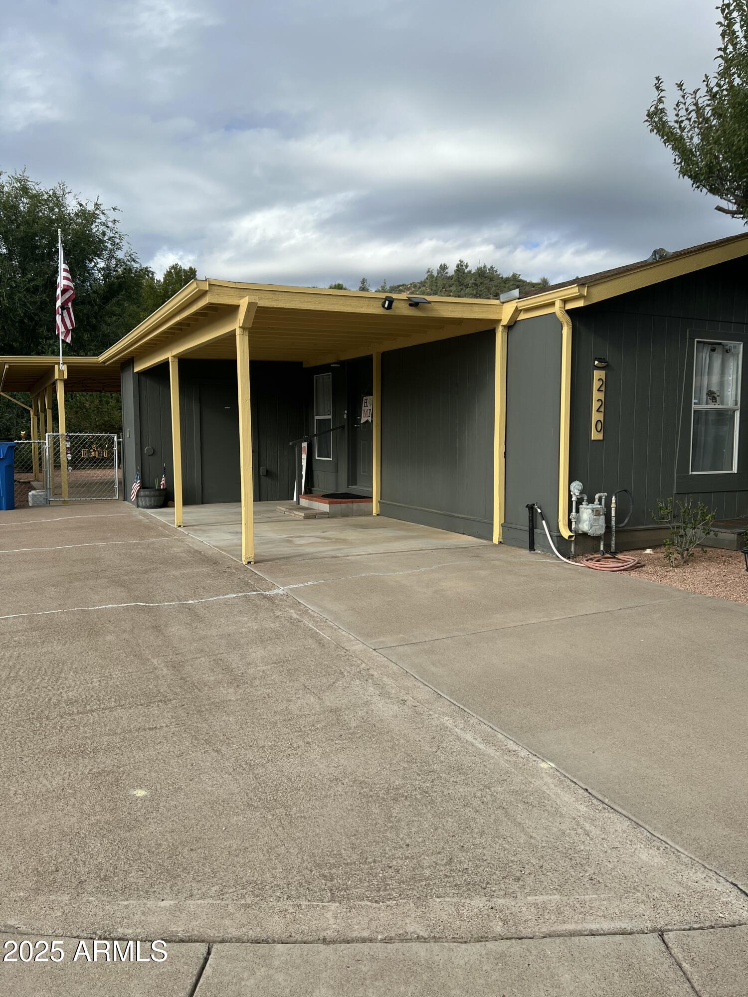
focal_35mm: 26
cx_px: 374
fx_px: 749
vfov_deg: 67.3
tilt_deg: -3.4
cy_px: 498
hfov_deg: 53.1
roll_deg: -0.1
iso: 50
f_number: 1.5
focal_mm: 5.7
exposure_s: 1/3571
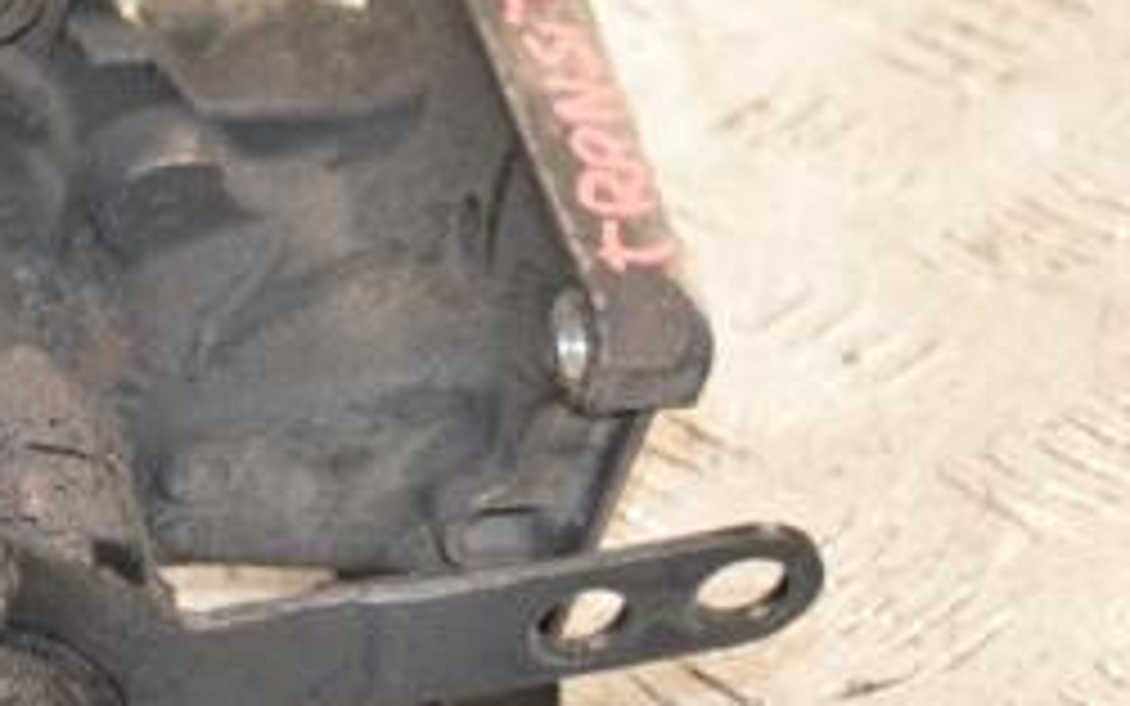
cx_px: -41
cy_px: 418
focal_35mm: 256
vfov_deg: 5.1
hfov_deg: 8.1
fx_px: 7886
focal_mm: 70
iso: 800
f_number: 5.3
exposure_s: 1/60
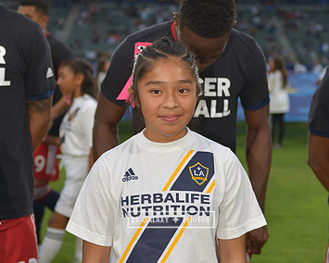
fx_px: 672
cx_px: 171
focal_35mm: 69
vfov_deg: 22.2
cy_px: 126
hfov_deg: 27.5
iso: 250
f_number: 2.8
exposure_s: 1/250
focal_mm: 45
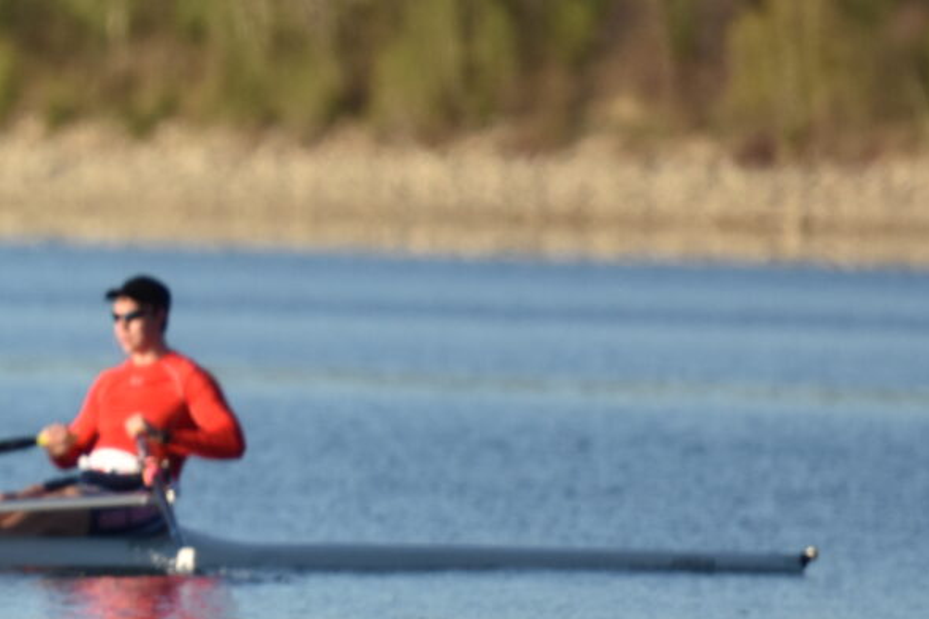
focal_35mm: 1047
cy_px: 371
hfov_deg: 2.0
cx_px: -483
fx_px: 27009
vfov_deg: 1.3
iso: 320
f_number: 2.8
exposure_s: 1/4000
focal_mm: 200
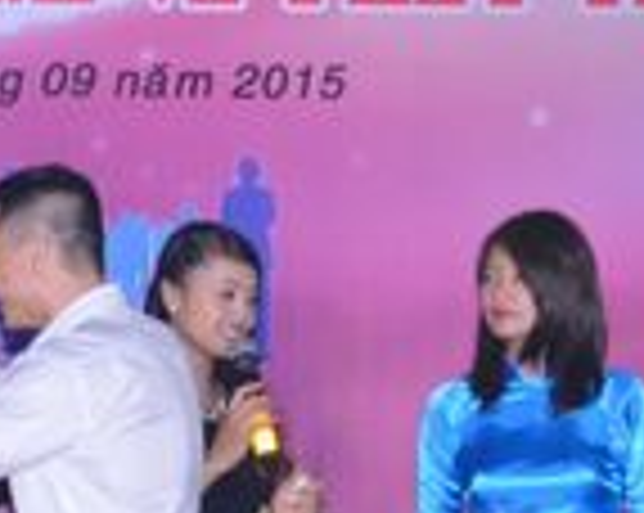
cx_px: -288
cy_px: 374
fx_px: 3597
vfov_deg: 8.2
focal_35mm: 189
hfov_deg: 9.9
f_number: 6.3
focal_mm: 32
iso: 320
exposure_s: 1/125
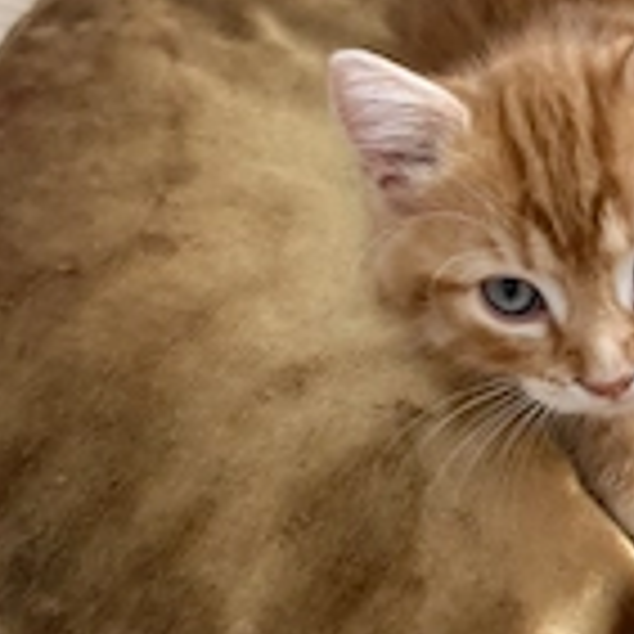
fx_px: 1243
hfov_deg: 27.7
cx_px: 553
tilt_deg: -54.9
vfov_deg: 28.2
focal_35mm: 60
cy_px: 157
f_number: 1.78
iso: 320
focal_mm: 6.76
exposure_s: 1/50
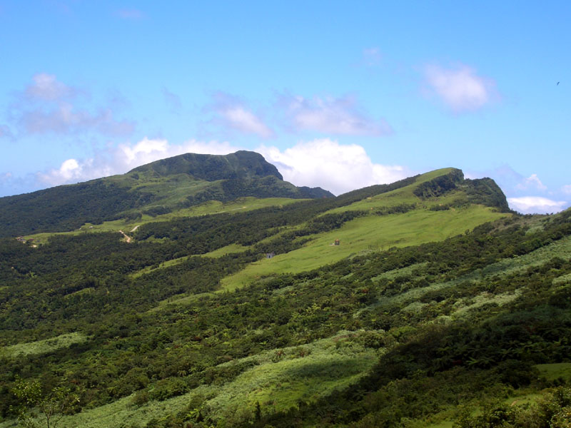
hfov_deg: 31.2
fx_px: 1023
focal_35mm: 62
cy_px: 214
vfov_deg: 23.7
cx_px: 286
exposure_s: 1/250
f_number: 5.6
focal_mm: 10.2
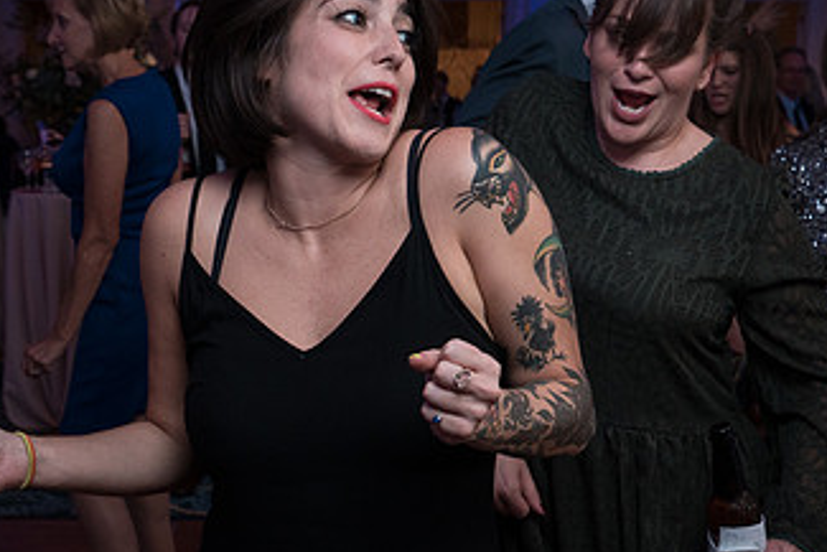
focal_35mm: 72
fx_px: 1655
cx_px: 350
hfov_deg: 28.0
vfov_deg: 18.9
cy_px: 391
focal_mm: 35
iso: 2000
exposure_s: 1/200
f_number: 5.6
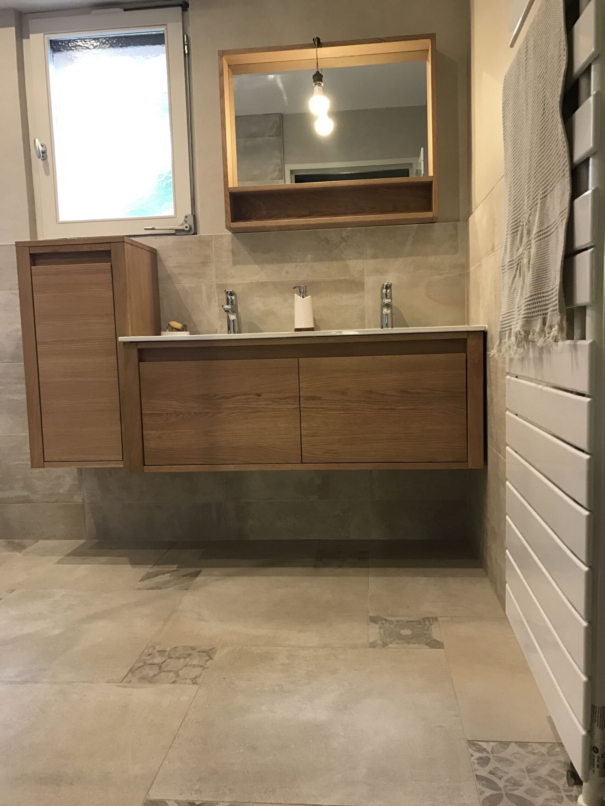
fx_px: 652
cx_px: 302
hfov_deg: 49.7
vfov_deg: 63.4
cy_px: 403
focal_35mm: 28
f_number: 1.8
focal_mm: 3.99
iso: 40
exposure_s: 1/25
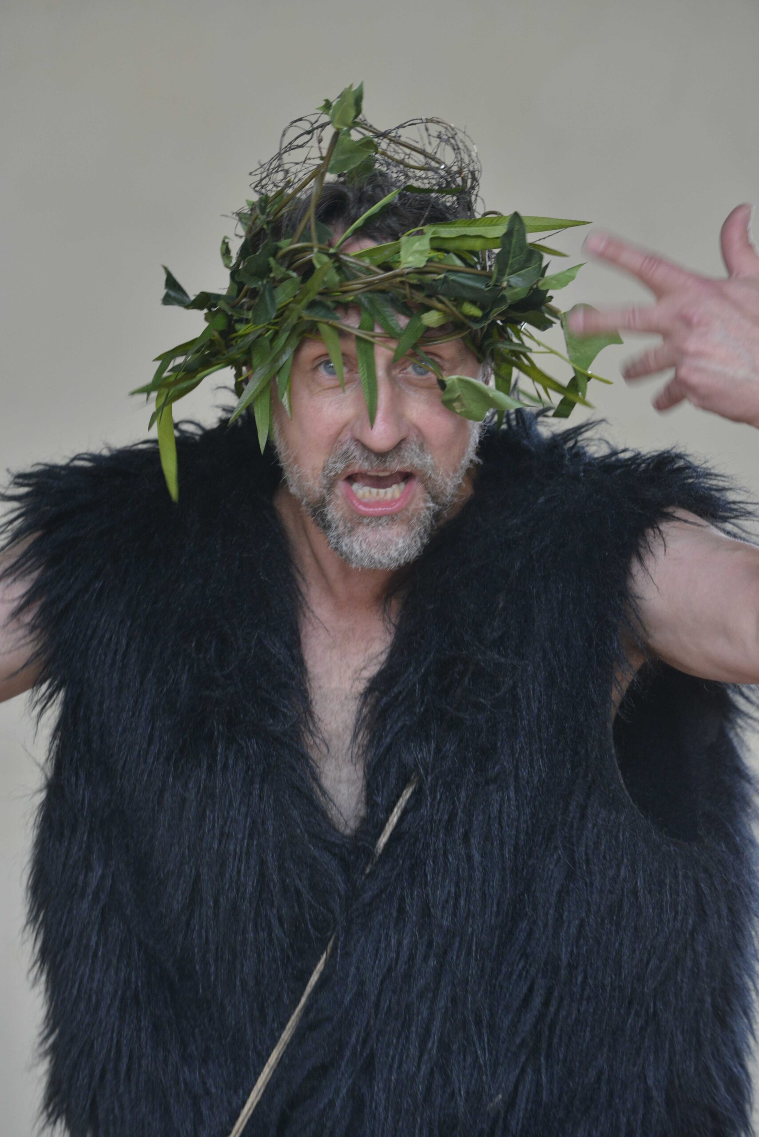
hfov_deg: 7.2
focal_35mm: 190
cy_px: 568
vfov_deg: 10.8
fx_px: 6003
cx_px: 380
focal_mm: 190
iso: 1250
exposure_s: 1/125
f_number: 6.3
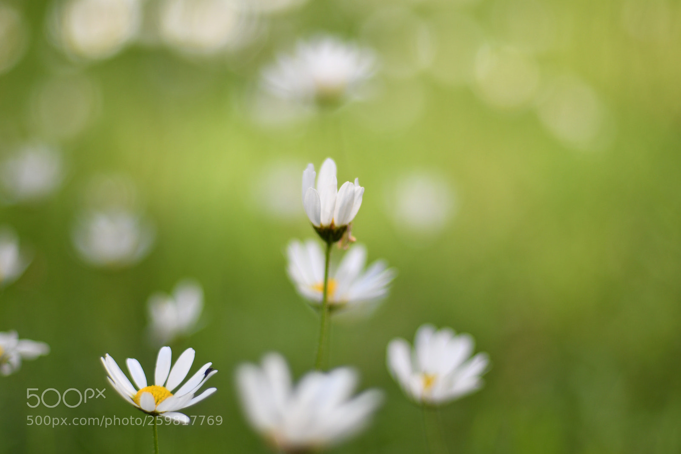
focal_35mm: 75
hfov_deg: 27.0
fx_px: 1418
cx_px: 340
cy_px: 227
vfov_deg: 18.2
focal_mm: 50
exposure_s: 1/8000
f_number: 1.4
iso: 220
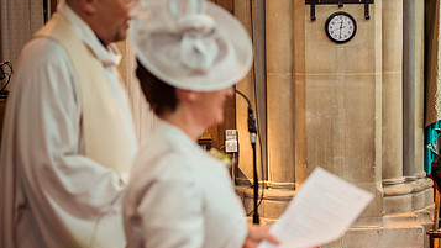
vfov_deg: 14.2
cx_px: 351
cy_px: 120
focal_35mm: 85
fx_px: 994
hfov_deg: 24.6
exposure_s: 1/125
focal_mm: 50
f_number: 2.2
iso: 320
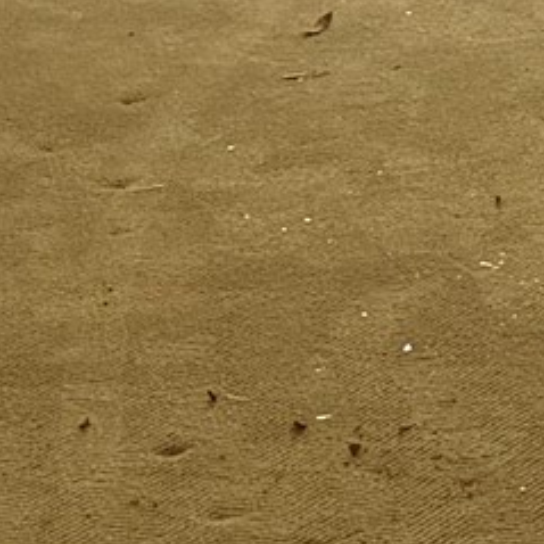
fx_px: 3236
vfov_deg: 8.6
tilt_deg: -3.8
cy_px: -844
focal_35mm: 182
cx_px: 1400
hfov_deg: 8.6
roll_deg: +0.2
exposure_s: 1/60
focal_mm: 6.76
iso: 320
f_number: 1.78
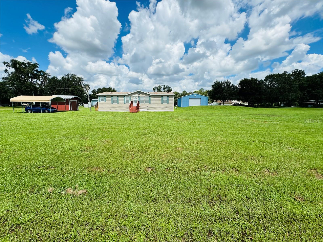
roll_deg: +0.1
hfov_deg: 102.1
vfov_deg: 85.7
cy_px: 121
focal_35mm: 14
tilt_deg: -6.8
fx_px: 131
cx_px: 162
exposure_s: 1/2273
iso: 50
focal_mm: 2.22
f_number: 2.2
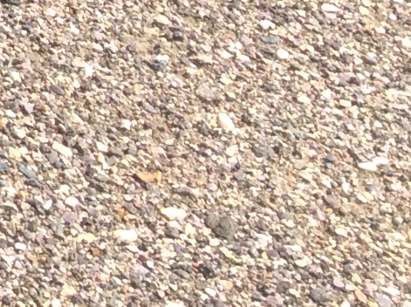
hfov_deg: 9.6
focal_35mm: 176
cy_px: -397
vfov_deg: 7.9
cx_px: -675
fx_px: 2087
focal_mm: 3.3
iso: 32
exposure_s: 1/733
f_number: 2.4
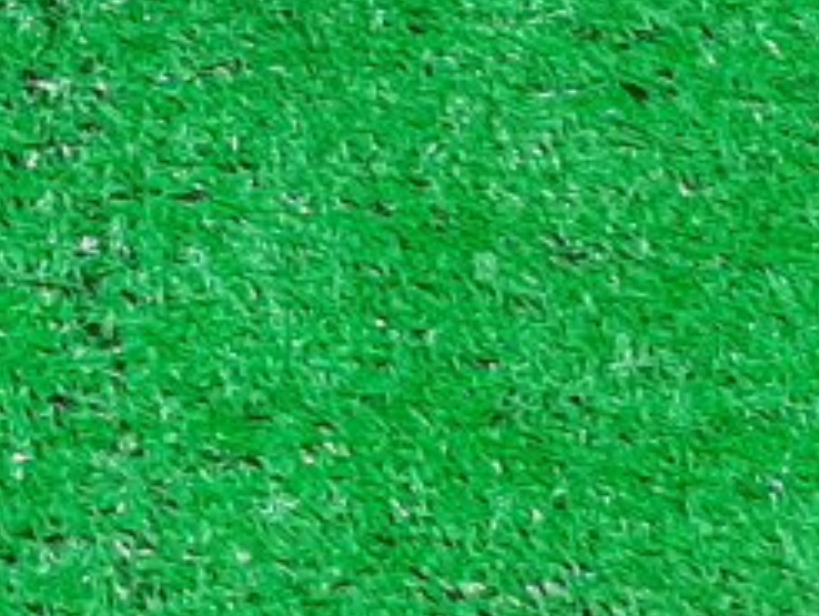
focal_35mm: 152
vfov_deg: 9.1
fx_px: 3600
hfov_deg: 11.1
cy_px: -683
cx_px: -1082
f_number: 1.7
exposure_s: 1/50
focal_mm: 3.93
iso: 100
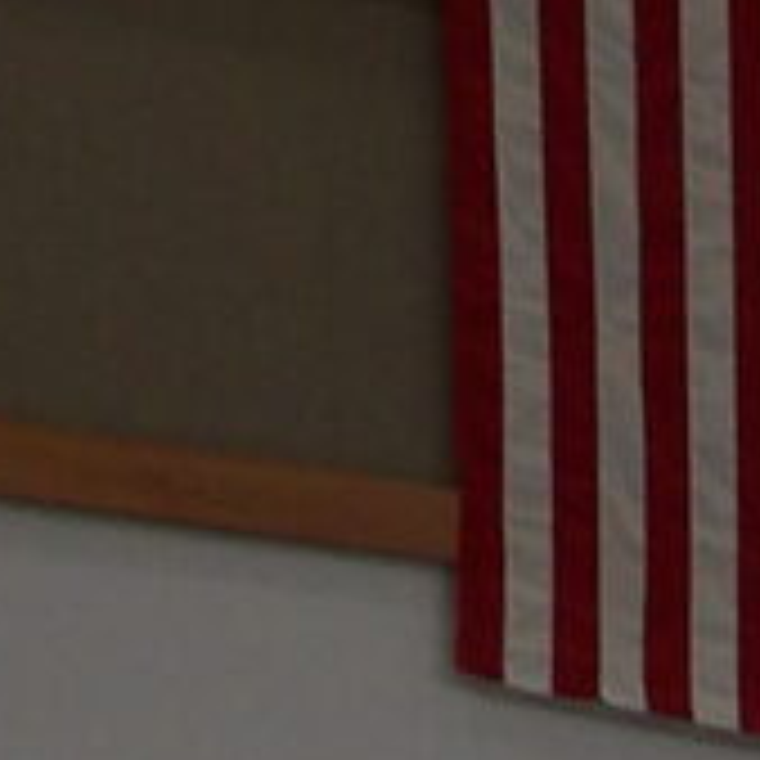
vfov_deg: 7.4
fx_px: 4993
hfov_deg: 7.9
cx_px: 1952
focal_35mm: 201
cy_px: 2509
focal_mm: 4.3
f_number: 3.2
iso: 151
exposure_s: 1/33
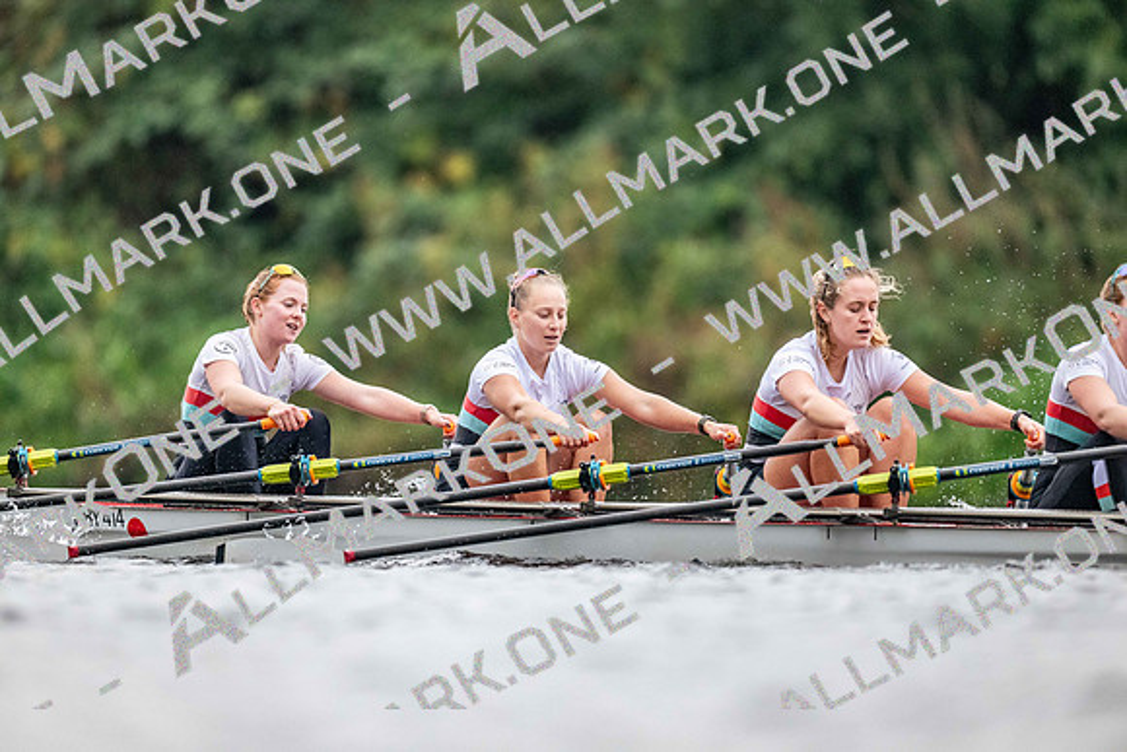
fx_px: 18787
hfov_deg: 3.4
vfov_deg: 2.3
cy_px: 376
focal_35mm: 600
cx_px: 564
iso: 4500
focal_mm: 600
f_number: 4
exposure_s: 1/2500
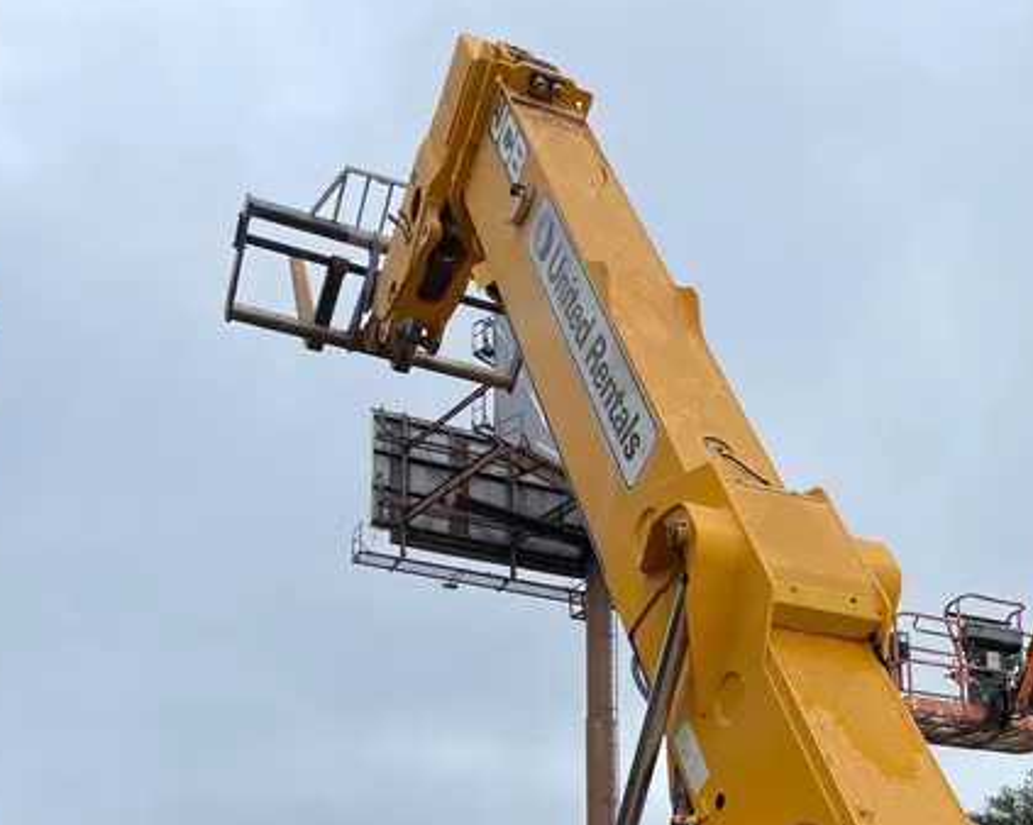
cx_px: 557
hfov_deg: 42.0
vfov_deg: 30.8
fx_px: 1345
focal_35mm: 44
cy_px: 882
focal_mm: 4.2
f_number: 1.6
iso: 32
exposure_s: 1/1159
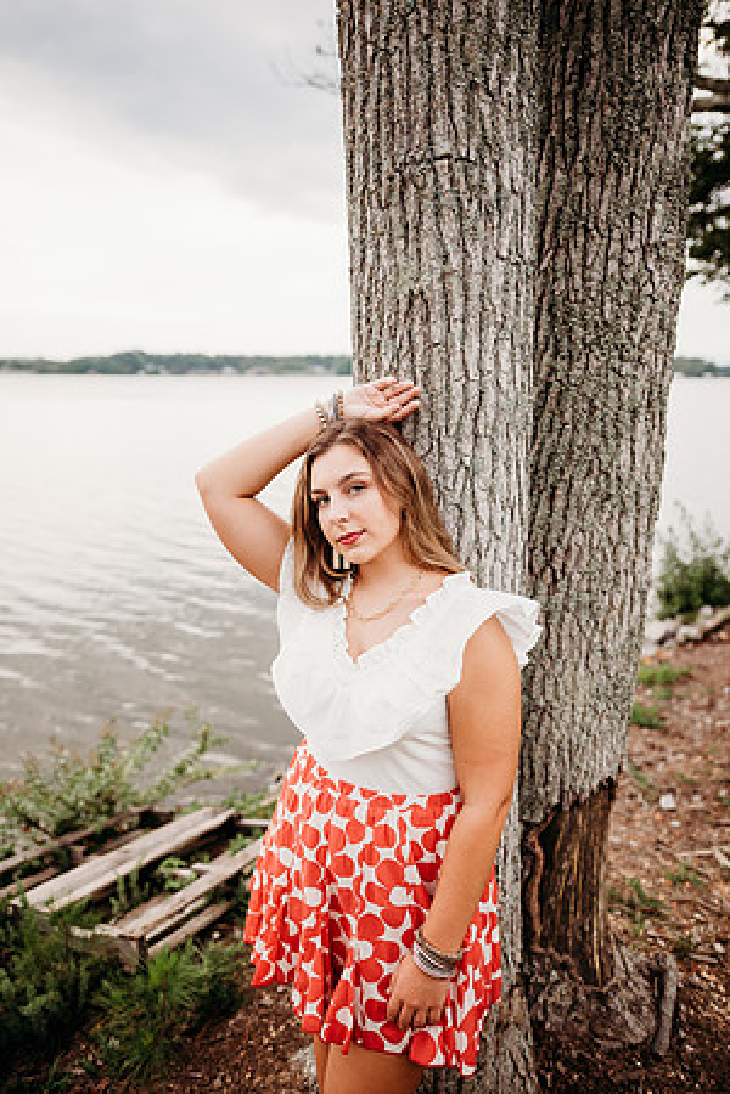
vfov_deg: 73.7
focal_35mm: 24
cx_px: 365
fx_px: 730
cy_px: 547
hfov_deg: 53.1
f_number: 2.2
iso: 200
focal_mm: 24
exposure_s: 1/500
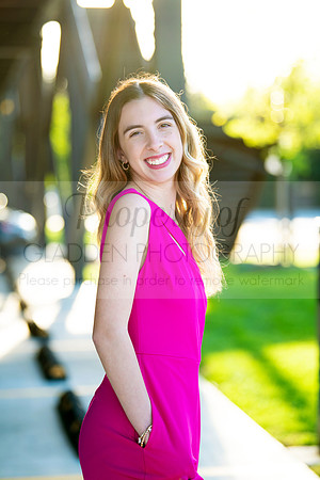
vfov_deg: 20.0
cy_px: 240
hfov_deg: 13.4
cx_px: 160
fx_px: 1360
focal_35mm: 102
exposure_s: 1/400
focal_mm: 102
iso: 200
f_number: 2.8
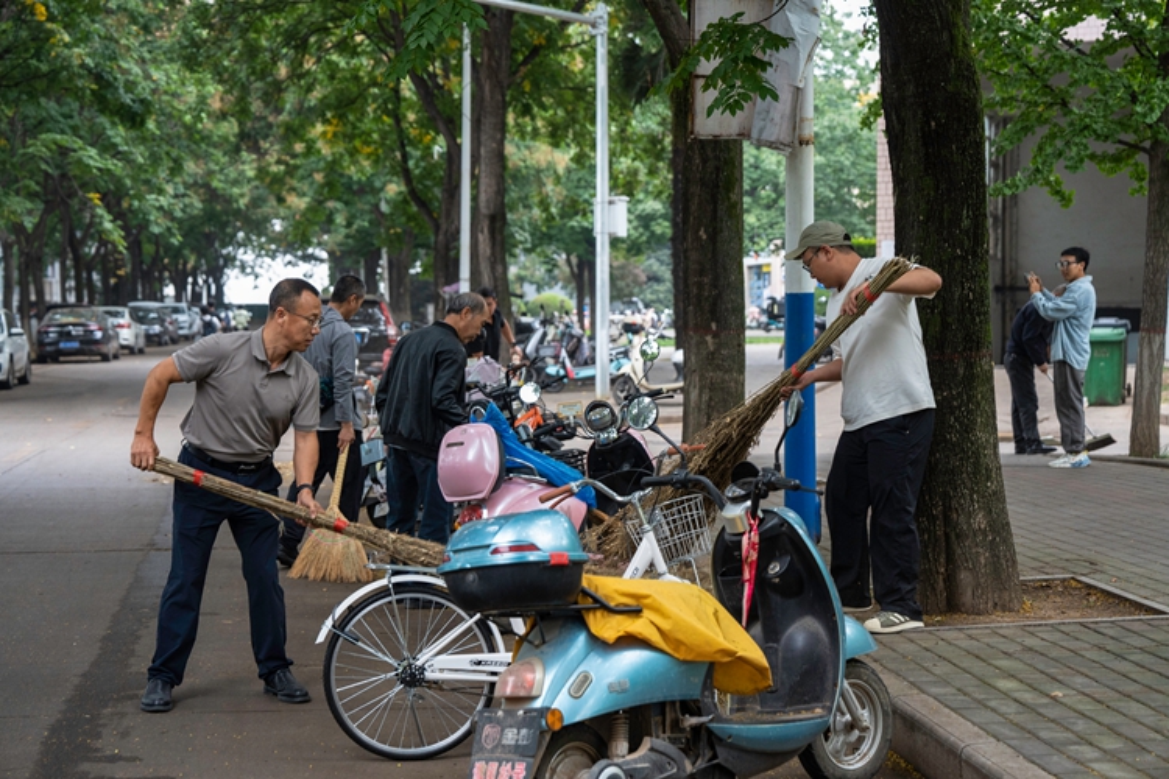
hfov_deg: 28.8
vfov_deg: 19.5
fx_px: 2273
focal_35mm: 70
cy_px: 390
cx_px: 584
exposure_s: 1/160
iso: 1000
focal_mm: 70
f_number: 4
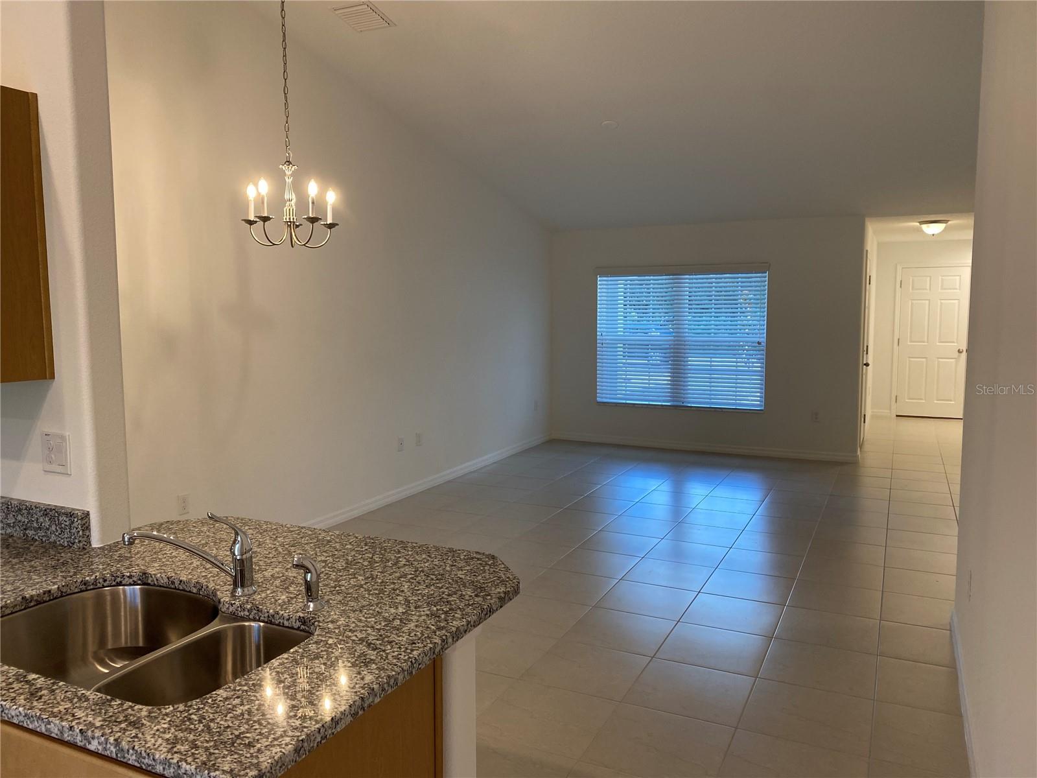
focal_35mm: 26
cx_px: 518
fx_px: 779
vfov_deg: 53.1
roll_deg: +0.1
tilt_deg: -6.0
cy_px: 389
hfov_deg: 67.3
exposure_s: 1/120
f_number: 1.8
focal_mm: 4.25
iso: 125
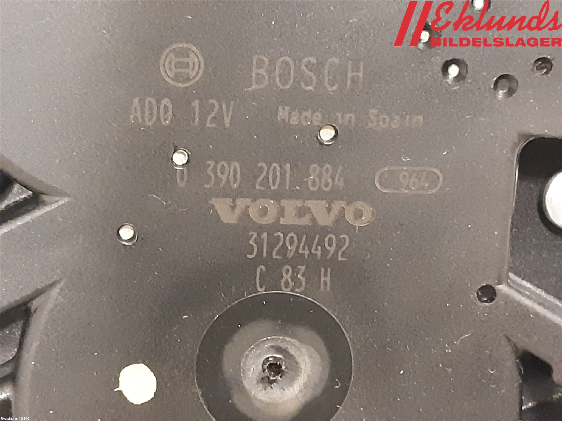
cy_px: 210
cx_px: 281
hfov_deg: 67.3
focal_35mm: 26
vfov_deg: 53.1
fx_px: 422
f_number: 1.7
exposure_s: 1/17
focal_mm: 3.93
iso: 640
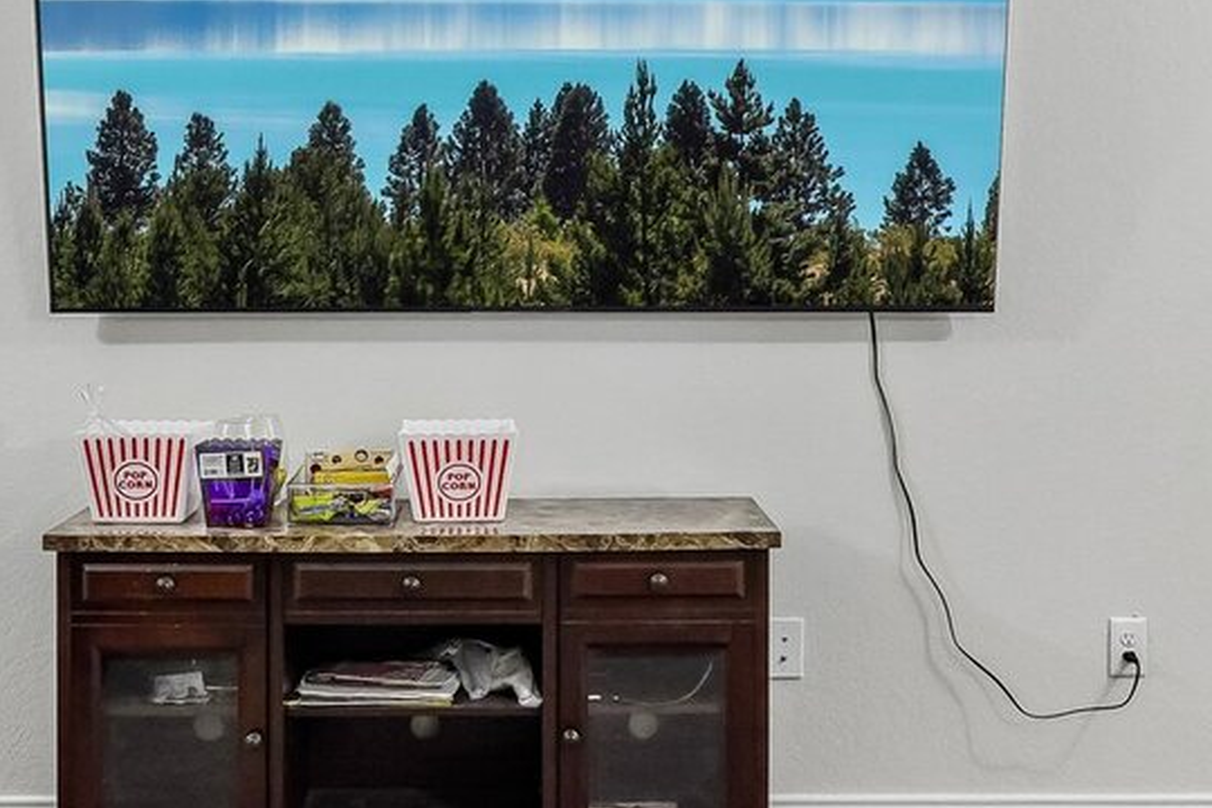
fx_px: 1616
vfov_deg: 27.8
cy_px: 231
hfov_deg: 41.1
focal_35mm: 48
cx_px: 557
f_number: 8
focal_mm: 16
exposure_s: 1/15
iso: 3600
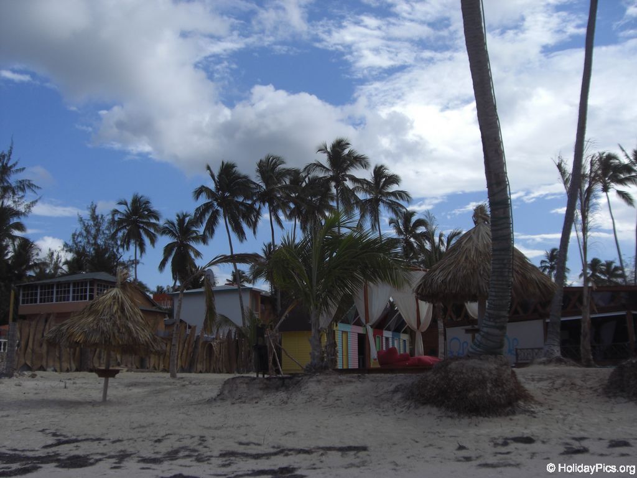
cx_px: 318
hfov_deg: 49.0
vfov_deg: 37.7
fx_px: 699
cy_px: 239
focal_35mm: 38
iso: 64
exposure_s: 1/200
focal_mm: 6.2
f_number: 8
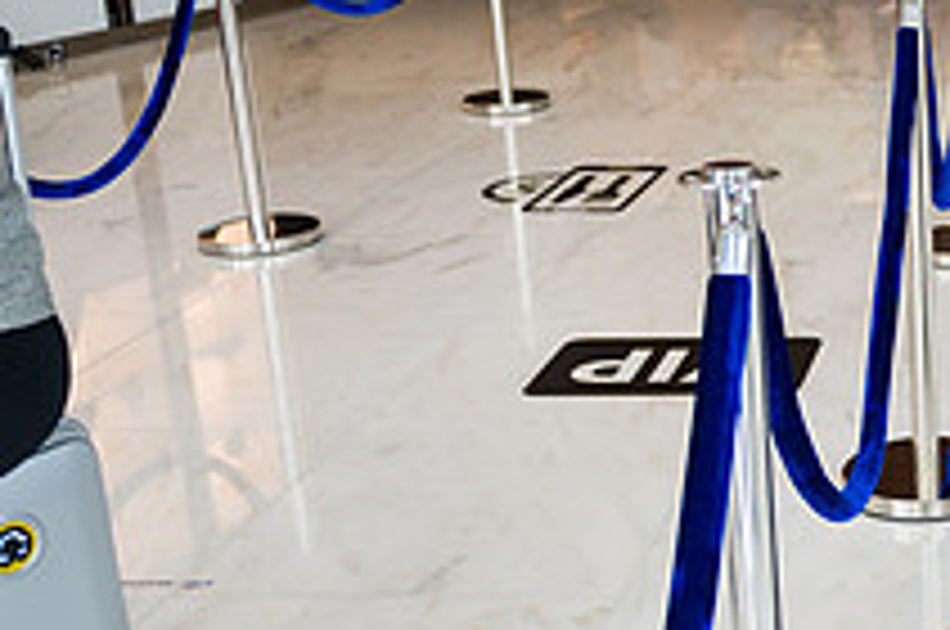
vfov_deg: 20.5
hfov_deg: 26.8
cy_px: 261
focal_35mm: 66
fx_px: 1739
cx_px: 1162
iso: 320
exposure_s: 1/400
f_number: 3.2
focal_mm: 24
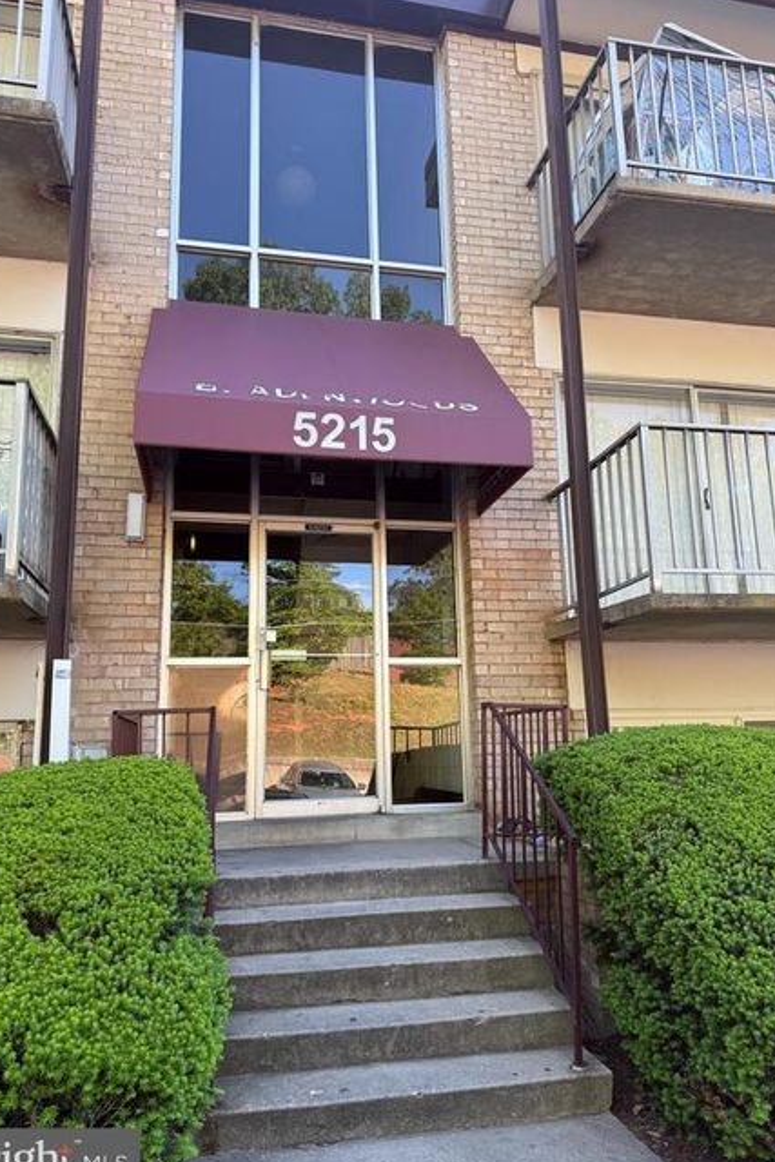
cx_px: 397
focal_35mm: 26
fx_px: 839
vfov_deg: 69.4
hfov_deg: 49.6
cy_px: 587
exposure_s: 1/295
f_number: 1.78
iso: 80
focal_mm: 6.76
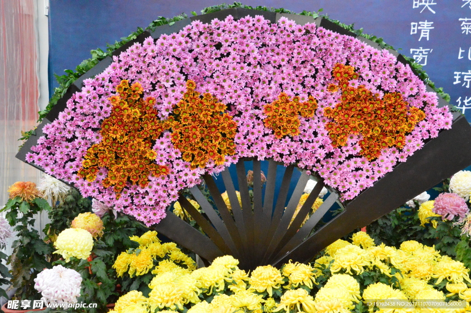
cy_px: 156
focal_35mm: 52
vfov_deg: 25.7
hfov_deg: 37.9
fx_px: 686
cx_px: 236
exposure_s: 1/250
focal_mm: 35
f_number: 14
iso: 6400
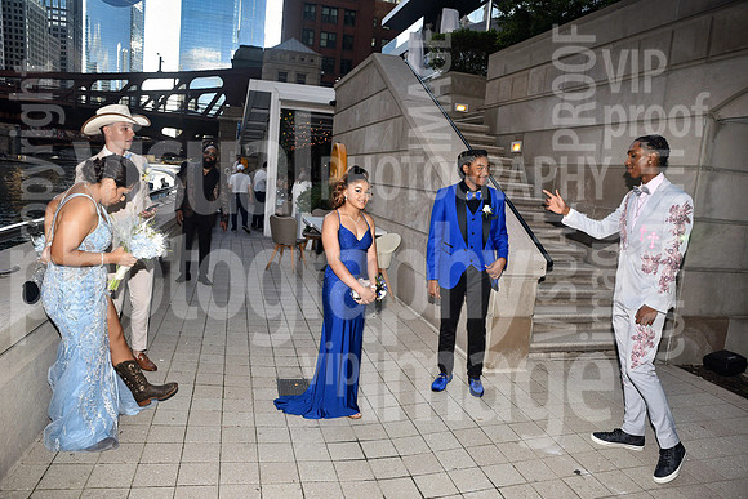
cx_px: 374
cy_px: 250
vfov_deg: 53.2
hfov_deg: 73.7
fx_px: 499
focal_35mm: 24
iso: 200
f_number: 5.6
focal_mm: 24
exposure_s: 1/200
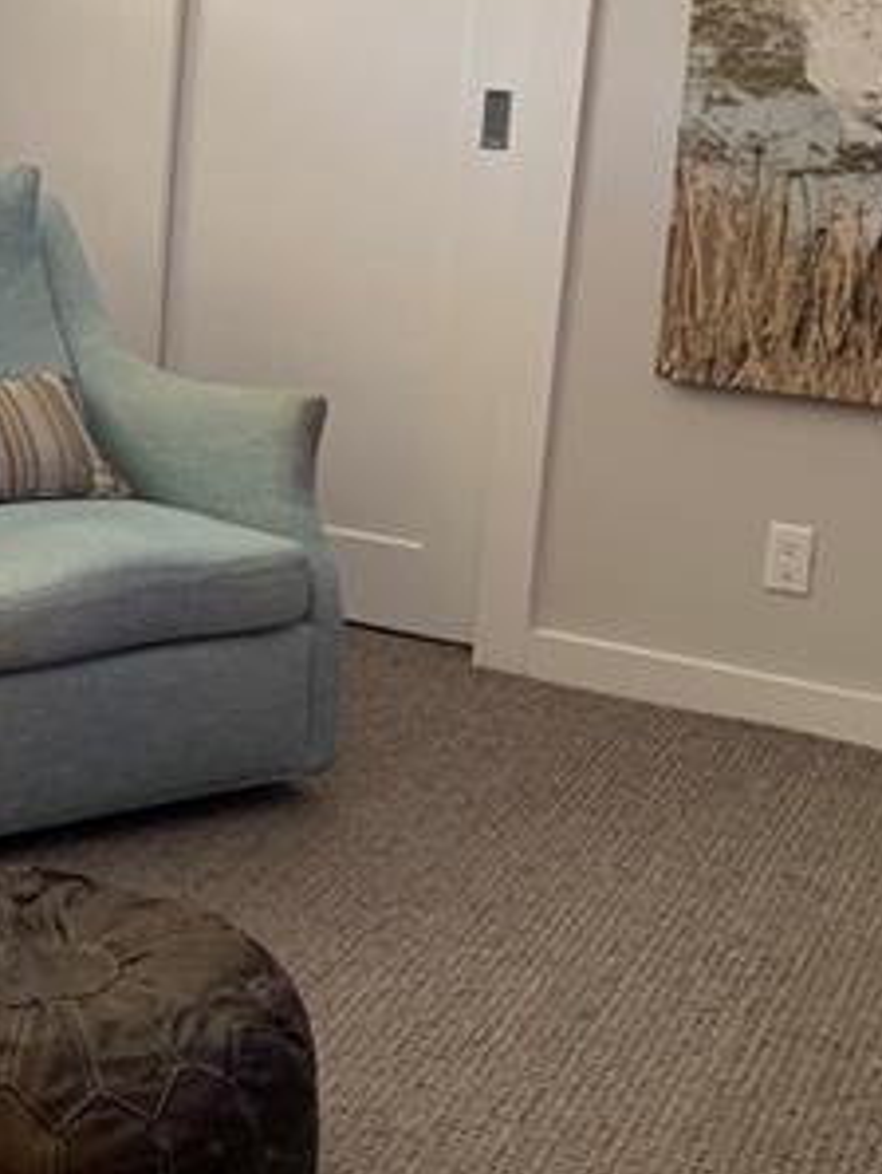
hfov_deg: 20.6
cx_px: -169
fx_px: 2273
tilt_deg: -13.8
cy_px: 425
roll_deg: -0.9
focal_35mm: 67
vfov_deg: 28.8
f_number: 1.8
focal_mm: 4.25
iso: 160
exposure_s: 1/60
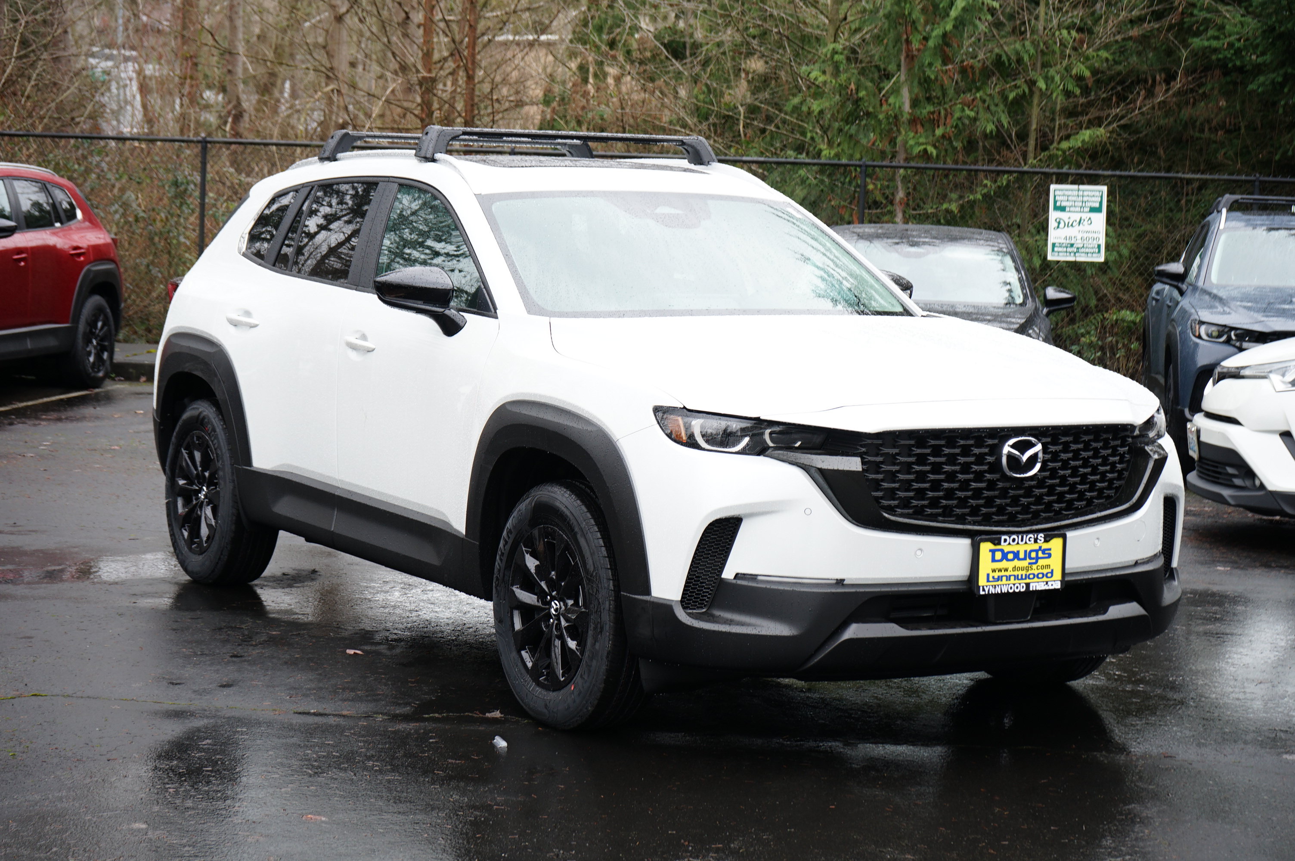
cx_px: 648
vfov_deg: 19.7
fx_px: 2480
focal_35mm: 69
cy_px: 430
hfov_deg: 29.3
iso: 320
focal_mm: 69
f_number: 8
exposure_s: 1/40
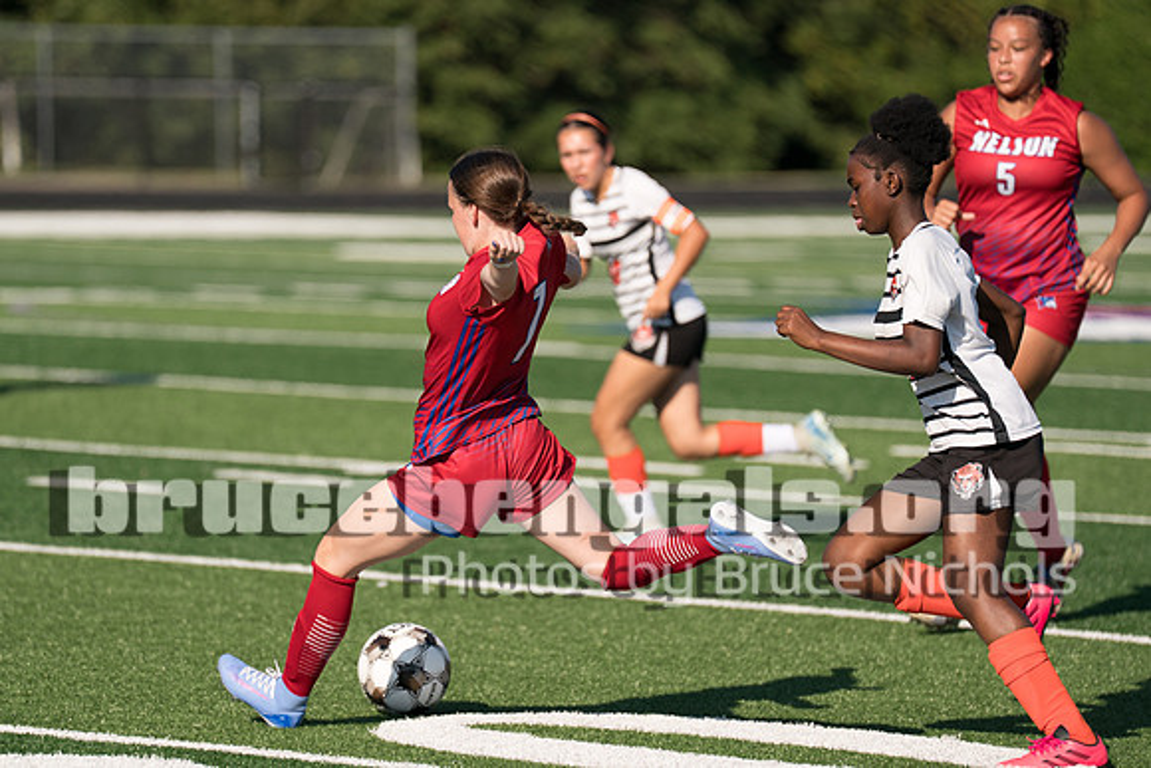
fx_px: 8810
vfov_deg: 5.0
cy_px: 390
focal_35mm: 276
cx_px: 529
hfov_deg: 7.5
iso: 100
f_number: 2.8
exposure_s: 1/2000
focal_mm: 200
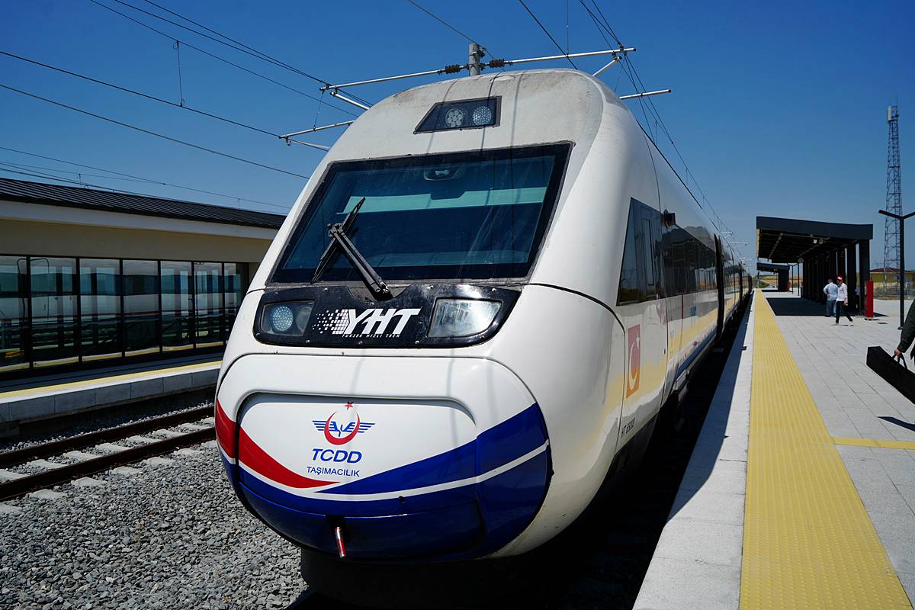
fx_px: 762
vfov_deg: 43.6
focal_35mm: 30
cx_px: 458
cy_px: 305
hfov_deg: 61.9
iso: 100
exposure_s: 1/1600
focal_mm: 30
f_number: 5
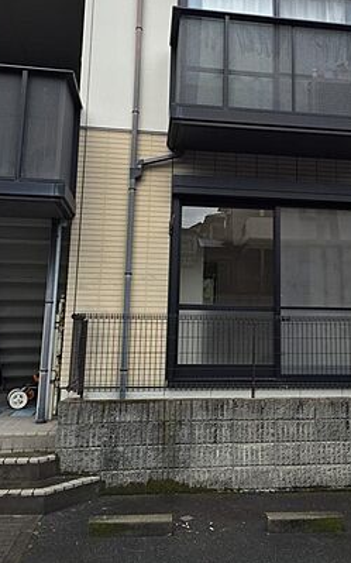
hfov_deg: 34.0
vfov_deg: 52.6
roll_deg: -1.1
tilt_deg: +13.2
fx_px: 567
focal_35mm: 37
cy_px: 240
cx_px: 241
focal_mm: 4.15
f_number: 2.2
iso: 32
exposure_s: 1/449
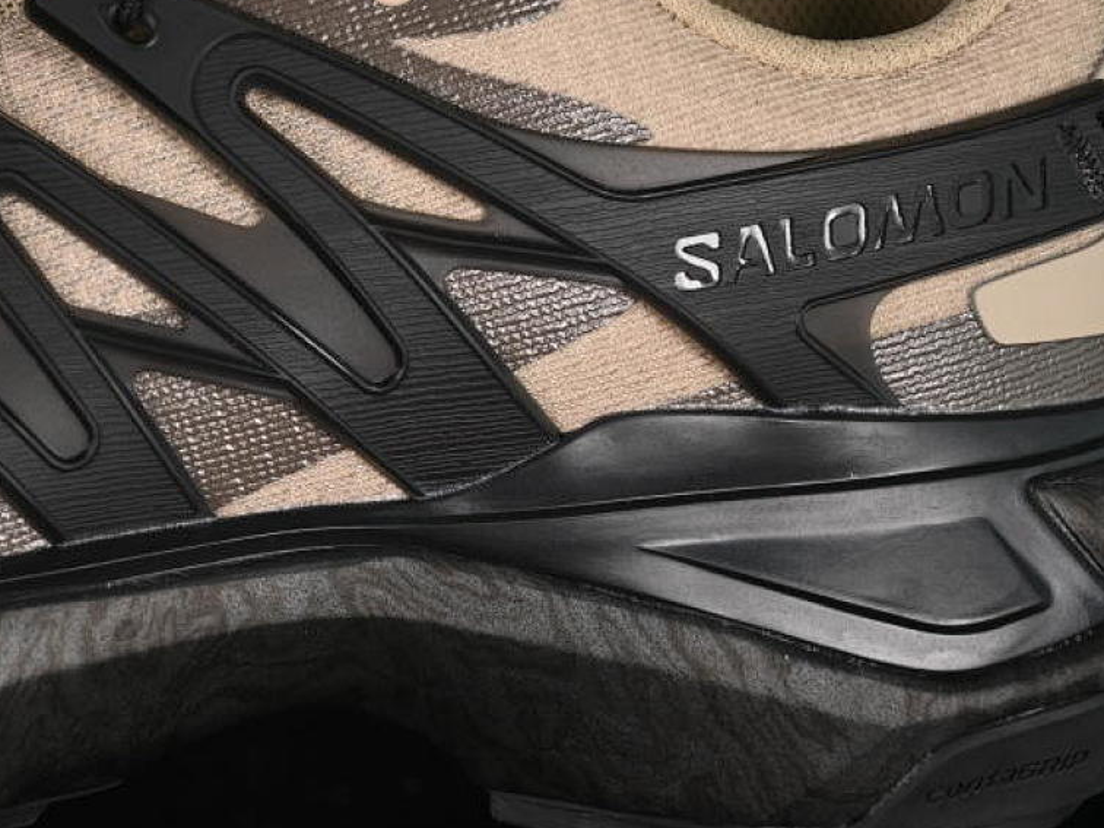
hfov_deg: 19.0
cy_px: 340
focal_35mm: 103
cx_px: 334
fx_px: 3285
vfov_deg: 14.4
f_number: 6.3
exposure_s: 1/60
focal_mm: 50
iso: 160
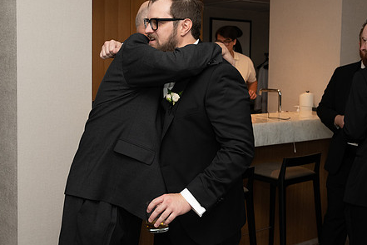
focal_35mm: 50
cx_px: 171
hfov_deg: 39.6
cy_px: 98
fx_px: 510
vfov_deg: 26.9
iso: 1250
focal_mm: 38
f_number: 4.5
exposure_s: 1/200
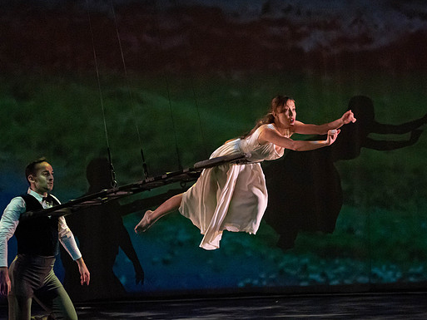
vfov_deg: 3.7
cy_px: 163
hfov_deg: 4.9
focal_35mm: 406
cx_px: 244
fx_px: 5009
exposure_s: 1/320
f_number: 5.6
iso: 6400
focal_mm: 279
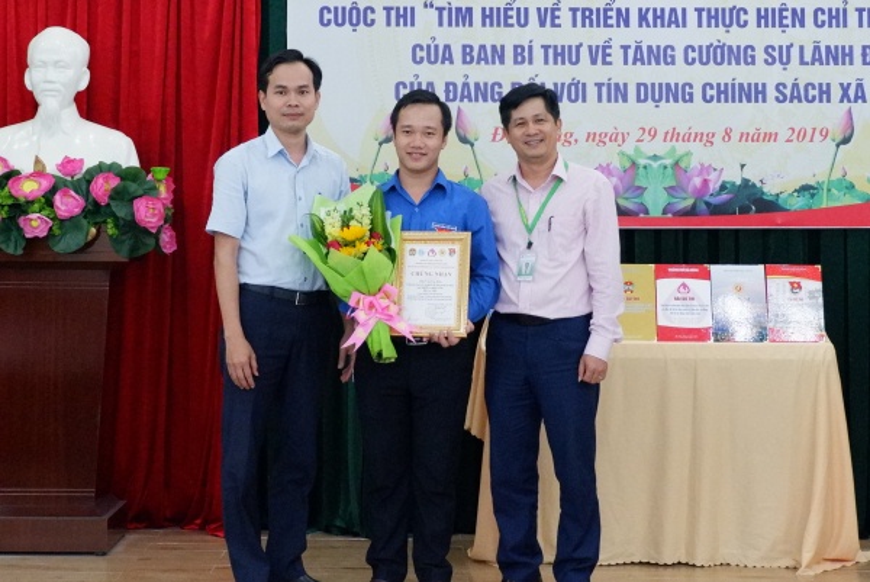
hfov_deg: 53.1
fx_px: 871
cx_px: 435
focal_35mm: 36
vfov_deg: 36.9
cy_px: 291
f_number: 4.2
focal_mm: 24.3
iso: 5000
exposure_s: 1/140
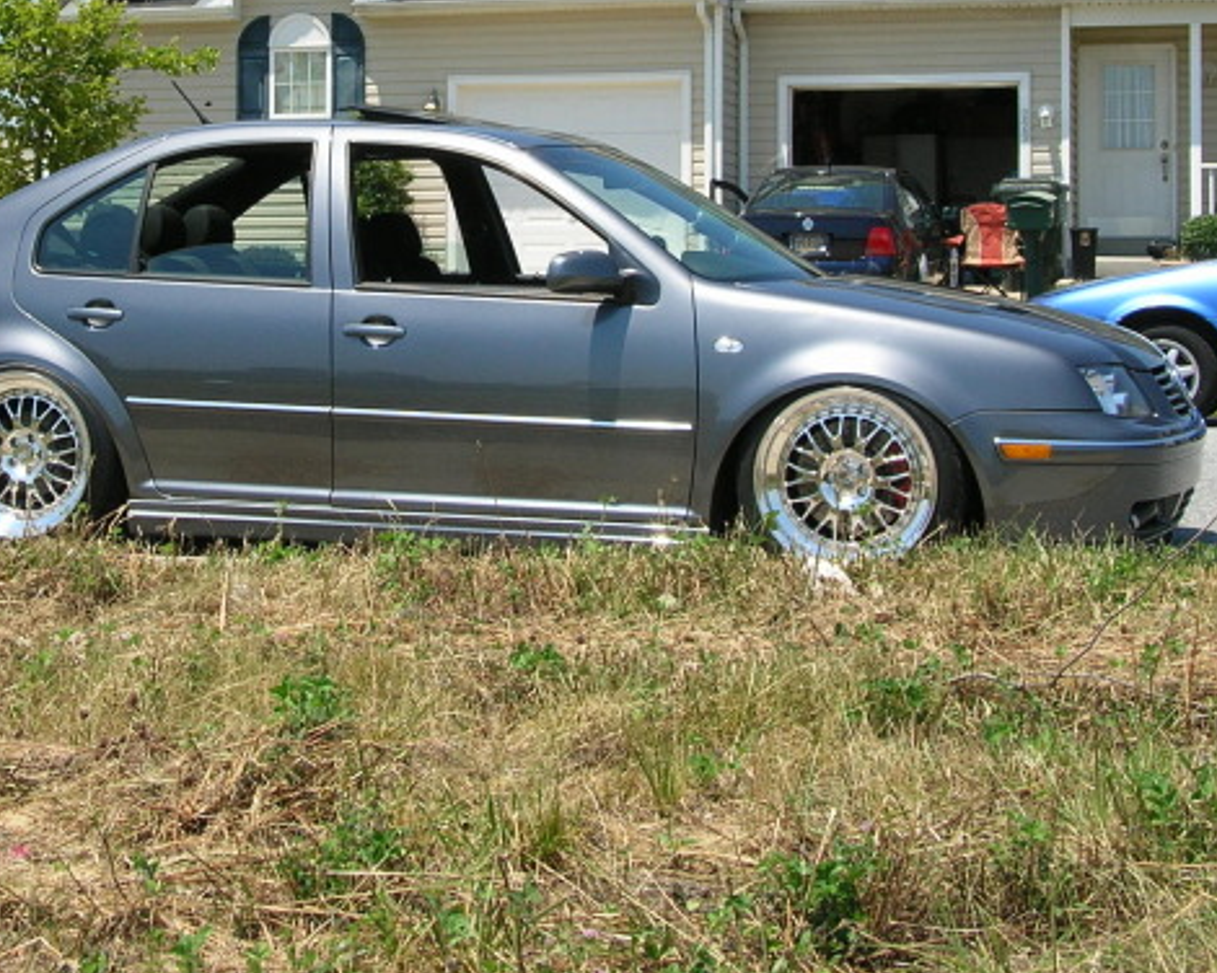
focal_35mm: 78
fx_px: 2809
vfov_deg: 19.5
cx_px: 460
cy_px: 238
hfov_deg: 24.4
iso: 50
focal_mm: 7.8
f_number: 4.1
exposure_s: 1/510
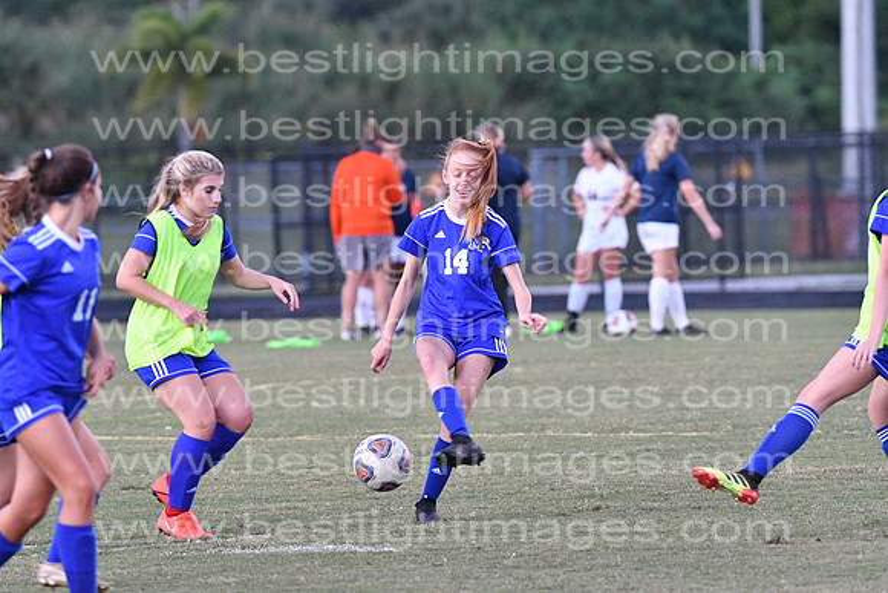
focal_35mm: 450
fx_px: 11102
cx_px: 444
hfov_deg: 4.6
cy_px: 296
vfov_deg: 3.1
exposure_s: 1/500
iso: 6400
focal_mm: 300
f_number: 5
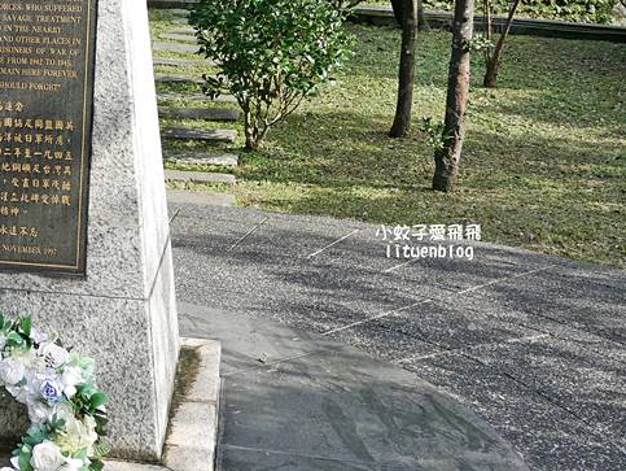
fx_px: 1050
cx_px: -17
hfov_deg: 30.6
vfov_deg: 25.0
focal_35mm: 58
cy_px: 133
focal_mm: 14
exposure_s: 1/800
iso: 200
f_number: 3.2
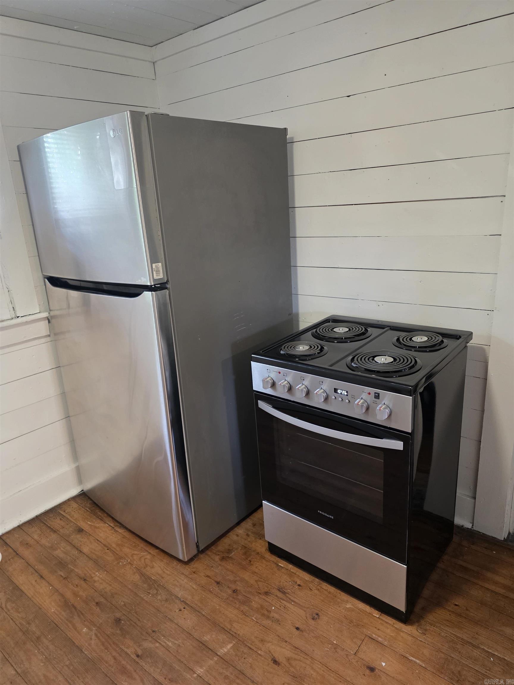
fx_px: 455
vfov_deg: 73.9
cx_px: 257
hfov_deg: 58.9
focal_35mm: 23
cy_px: 342
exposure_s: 1/120
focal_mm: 6.3
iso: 640
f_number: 1.7
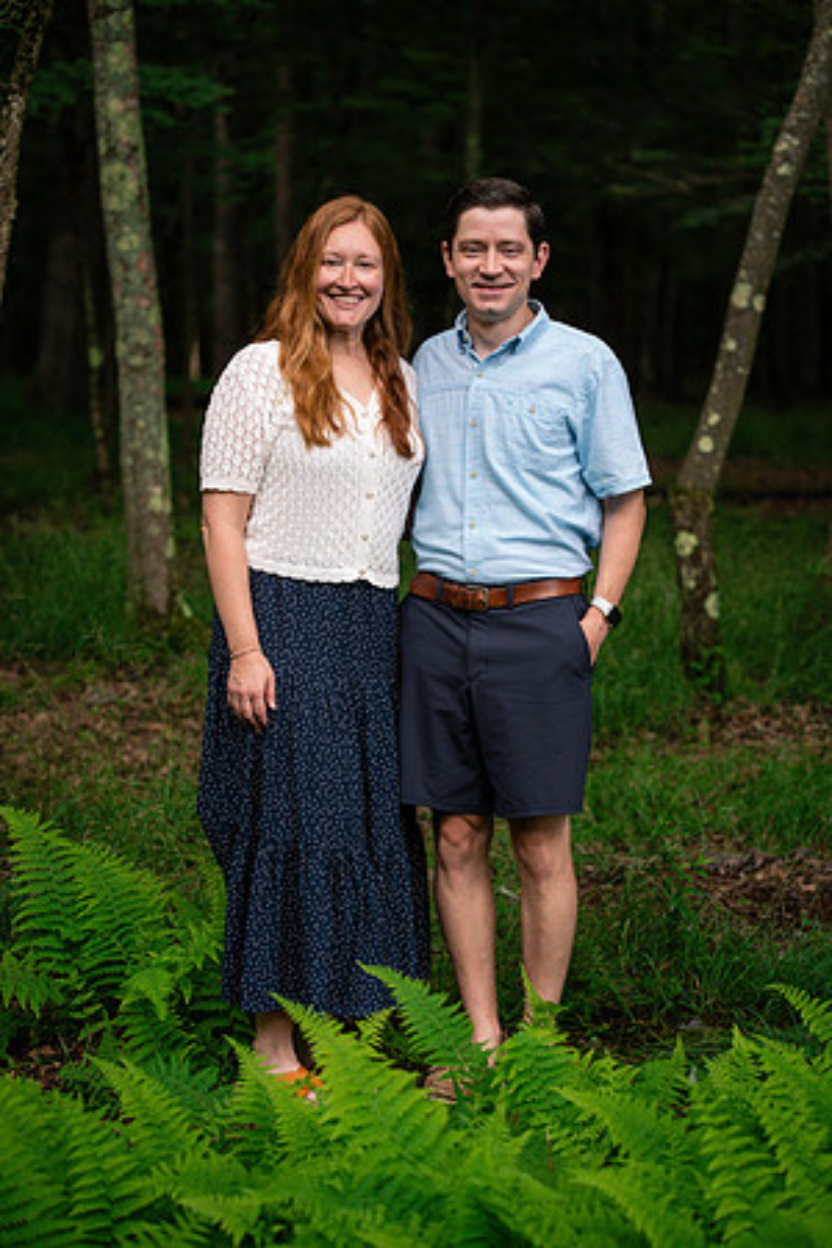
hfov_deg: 16.1
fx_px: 2946
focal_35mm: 85
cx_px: 416
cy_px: 624
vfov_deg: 23.9
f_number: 3.5
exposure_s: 1/640
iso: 320
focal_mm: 85
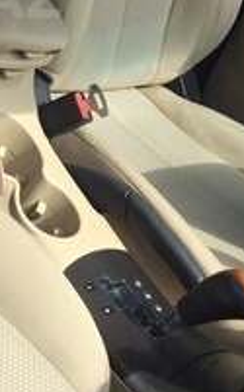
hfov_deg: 16.0
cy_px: -4
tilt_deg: -26.2
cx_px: -90
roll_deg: -31.0
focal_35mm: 76
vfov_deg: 25.7
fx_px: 812
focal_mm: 4.15
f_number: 2.2
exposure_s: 1/1172
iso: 32
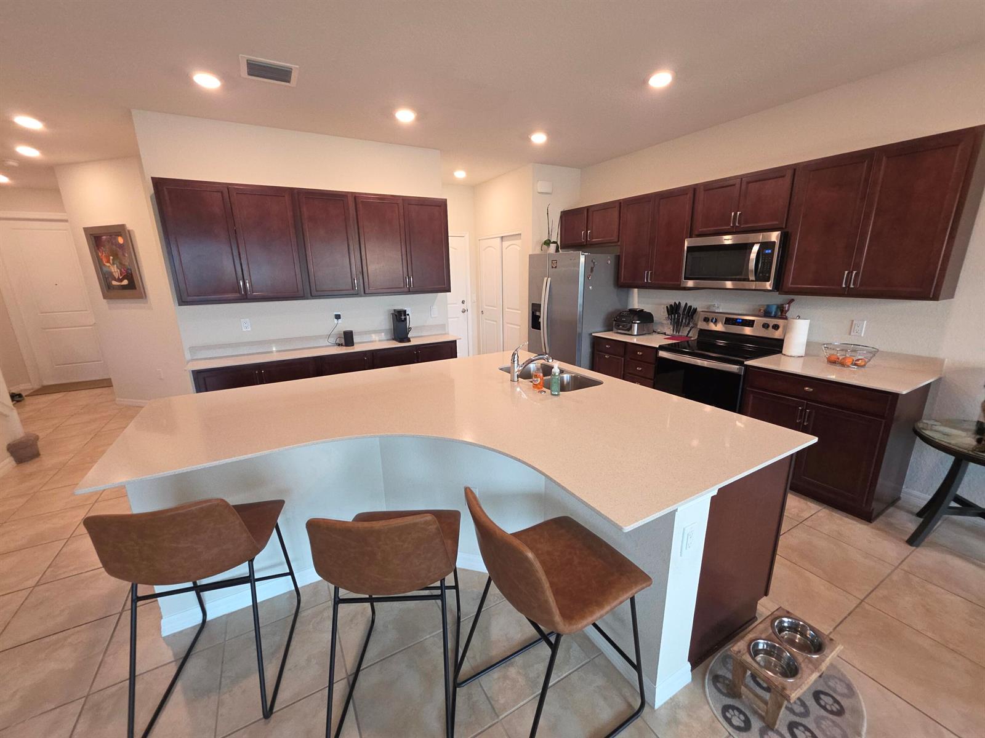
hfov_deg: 106.2
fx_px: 370
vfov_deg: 89.9
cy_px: 369
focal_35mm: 13
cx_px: 492
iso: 125
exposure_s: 1/60
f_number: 1.9
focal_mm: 2.2
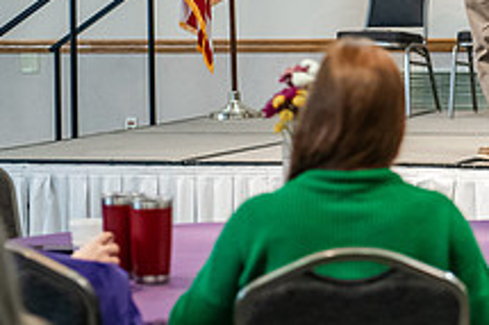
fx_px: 2565
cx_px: 550
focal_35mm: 189
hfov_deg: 10.7
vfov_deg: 7.2
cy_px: 8
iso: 2000
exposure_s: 1/200
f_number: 2.8
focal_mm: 70
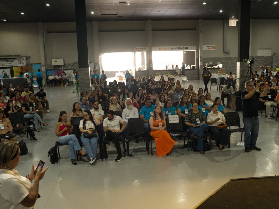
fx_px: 306
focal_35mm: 38
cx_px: 155
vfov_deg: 37.7
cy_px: 104
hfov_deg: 48.9
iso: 3200
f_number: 4
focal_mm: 35
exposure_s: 1/100
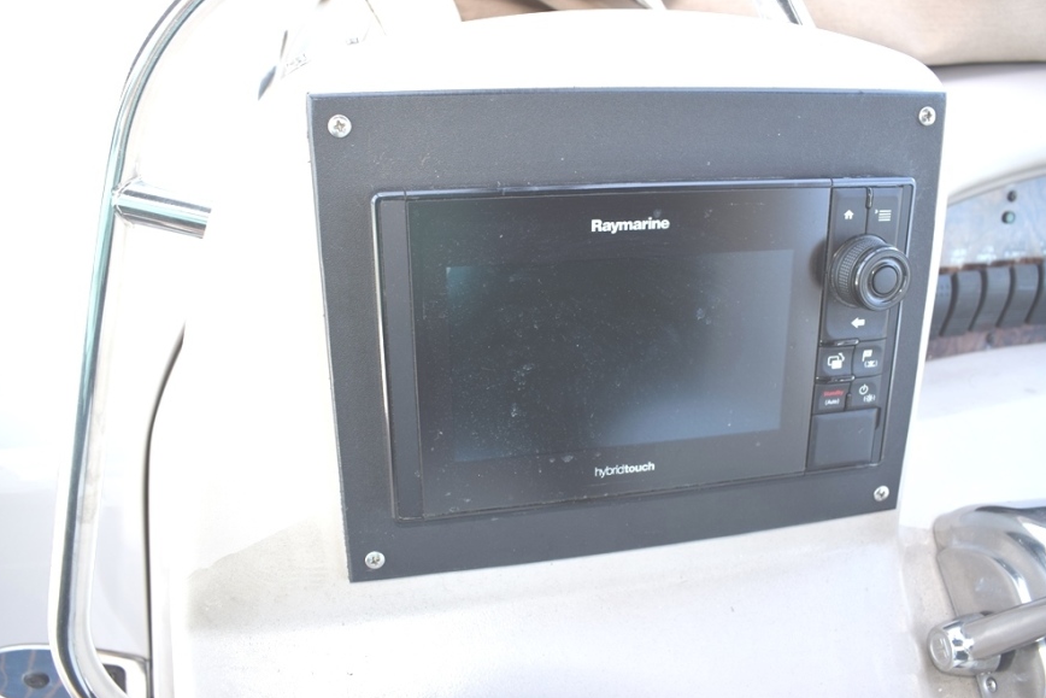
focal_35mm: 28
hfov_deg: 65.5
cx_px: 531
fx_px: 814
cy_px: 340
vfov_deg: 46.4
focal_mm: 18
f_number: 5.6
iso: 280
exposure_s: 1/125
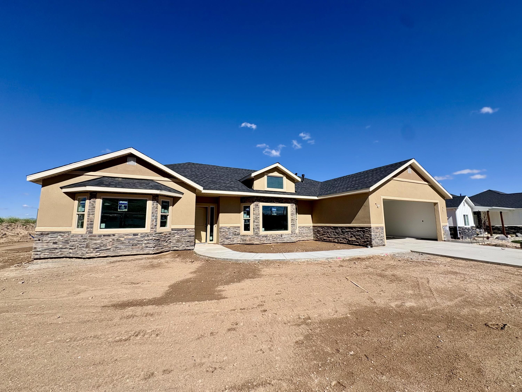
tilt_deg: +7.3
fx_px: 211
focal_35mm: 14
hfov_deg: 102.1
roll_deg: +0.7
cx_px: 261
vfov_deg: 85.7
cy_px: 196
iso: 50
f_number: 2.2
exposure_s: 1/3106
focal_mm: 2.22
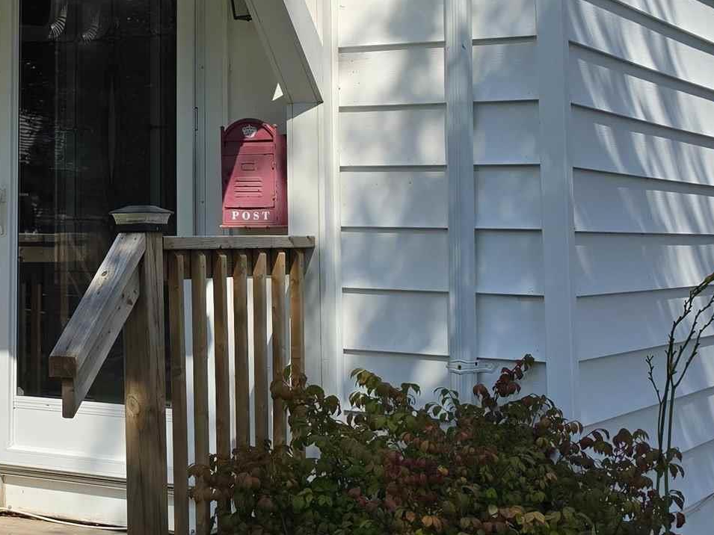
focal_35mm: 74
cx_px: 31
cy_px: 94
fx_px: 1526
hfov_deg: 25.3
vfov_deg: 19.7
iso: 50
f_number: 1.4
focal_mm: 6.5
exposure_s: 1/7939
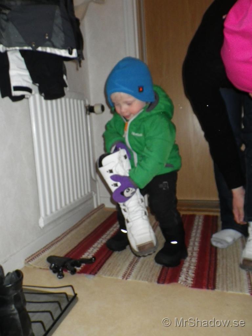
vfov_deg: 63.4
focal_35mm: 28
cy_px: 168
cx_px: 126
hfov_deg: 49.7
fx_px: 272
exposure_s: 1/50
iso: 400
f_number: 4.2
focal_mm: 5
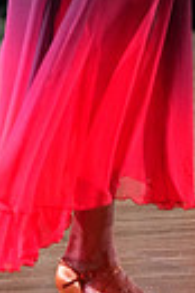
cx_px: 219
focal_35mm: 690
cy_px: -212
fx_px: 5621
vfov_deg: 3.0
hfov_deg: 2.0
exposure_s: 1/400
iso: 6400
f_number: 4.5
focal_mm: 156
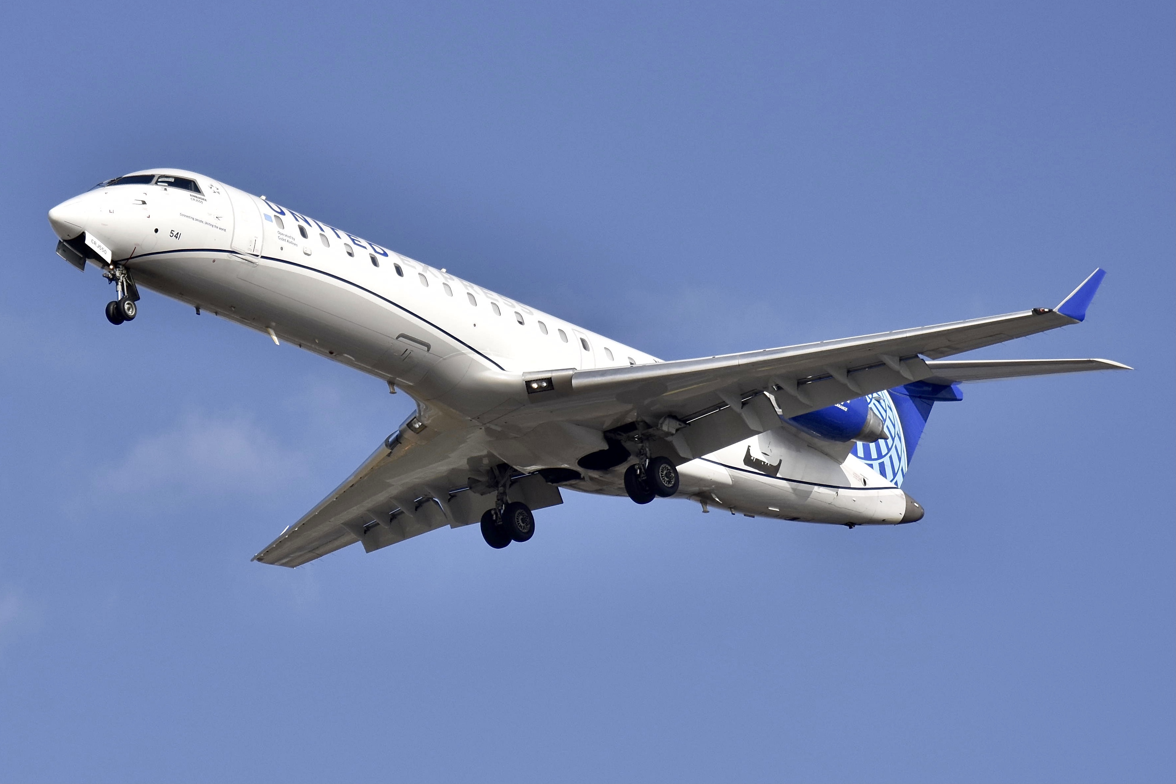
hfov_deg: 13.0
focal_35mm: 158
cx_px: 588
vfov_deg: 8.7
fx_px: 5145
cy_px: 392
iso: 400
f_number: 9
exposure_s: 1/2000
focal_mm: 105
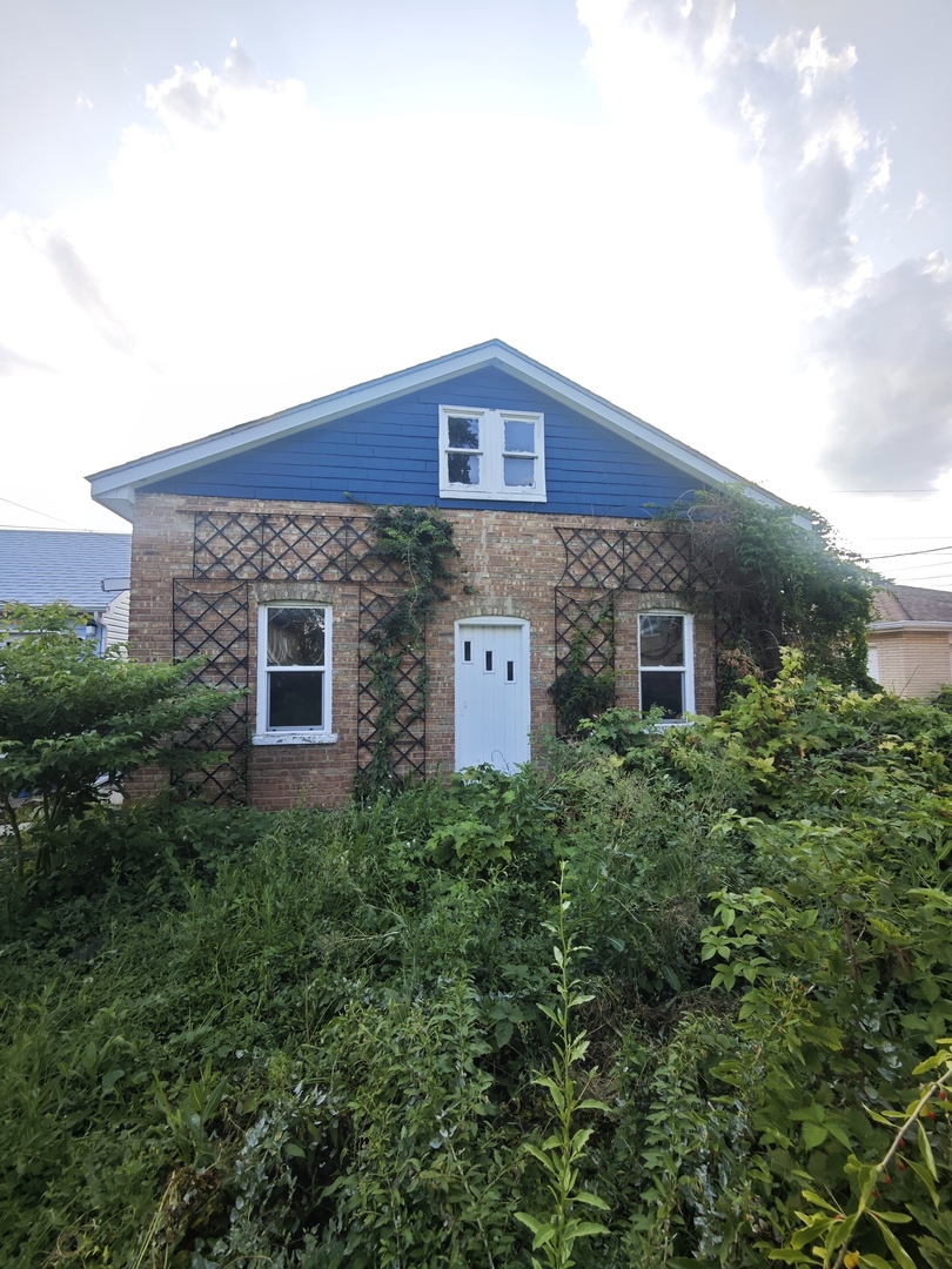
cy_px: 634
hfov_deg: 85.7
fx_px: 513
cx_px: 476
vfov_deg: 102.1
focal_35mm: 14
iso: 50
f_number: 2.2
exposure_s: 1/120
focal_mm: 2.16
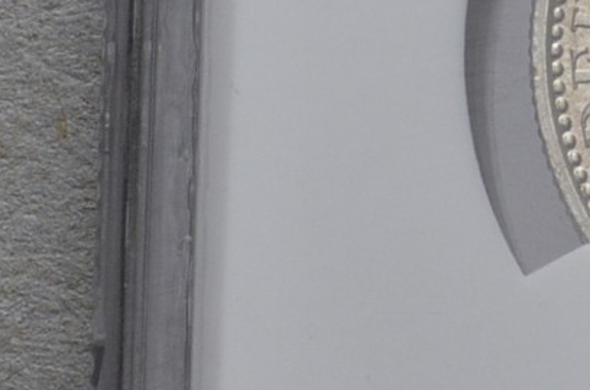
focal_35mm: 290
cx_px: 888
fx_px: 4742
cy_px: -260
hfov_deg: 7.0
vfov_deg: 4.7
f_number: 14
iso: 400
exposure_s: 1/250
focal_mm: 32
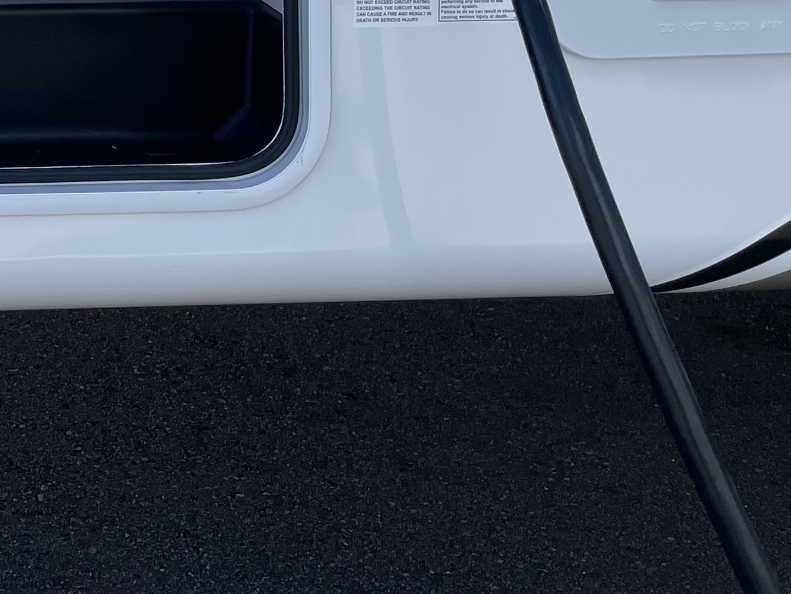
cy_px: -289
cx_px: -222
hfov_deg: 22.5
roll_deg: +0.3
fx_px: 1782
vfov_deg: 17.1
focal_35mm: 78
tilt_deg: -0.8
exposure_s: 1/1742
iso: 32
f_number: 1.6
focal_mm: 4.2
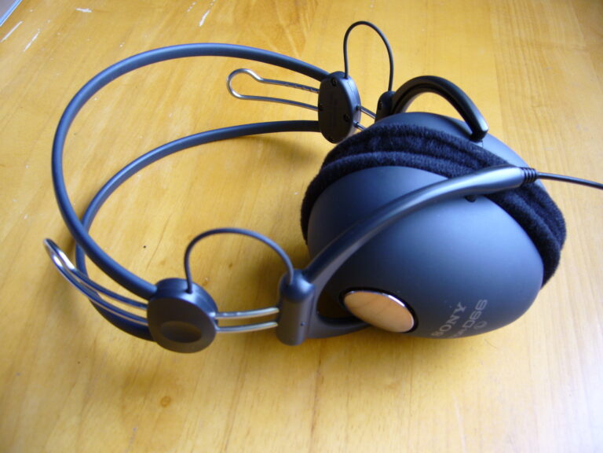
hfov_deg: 52.6
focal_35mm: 35
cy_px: 226
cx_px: 302
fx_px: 610
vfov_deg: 40.7
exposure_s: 1/25
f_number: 2.8
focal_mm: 5.8
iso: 100
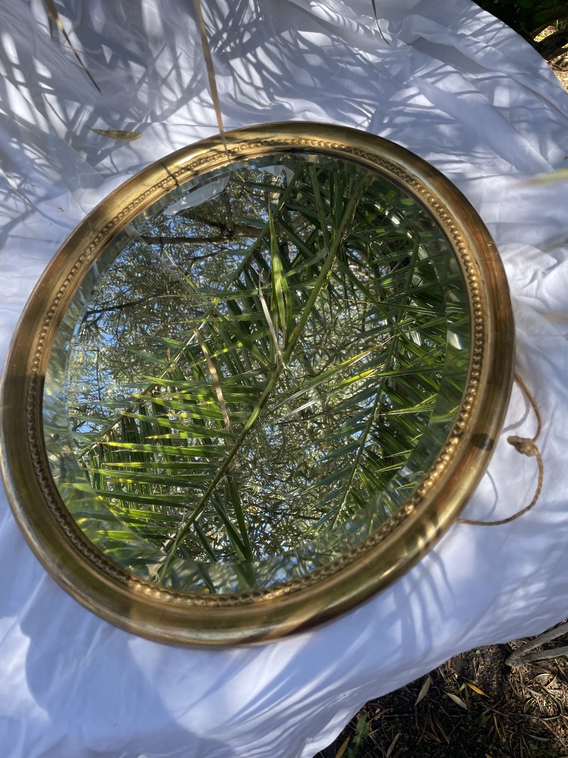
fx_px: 569
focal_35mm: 26
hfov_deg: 53.1
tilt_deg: -58.9
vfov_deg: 67.3
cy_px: 379
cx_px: 284
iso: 32
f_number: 1.6
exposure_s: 1/875
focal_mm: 4.2
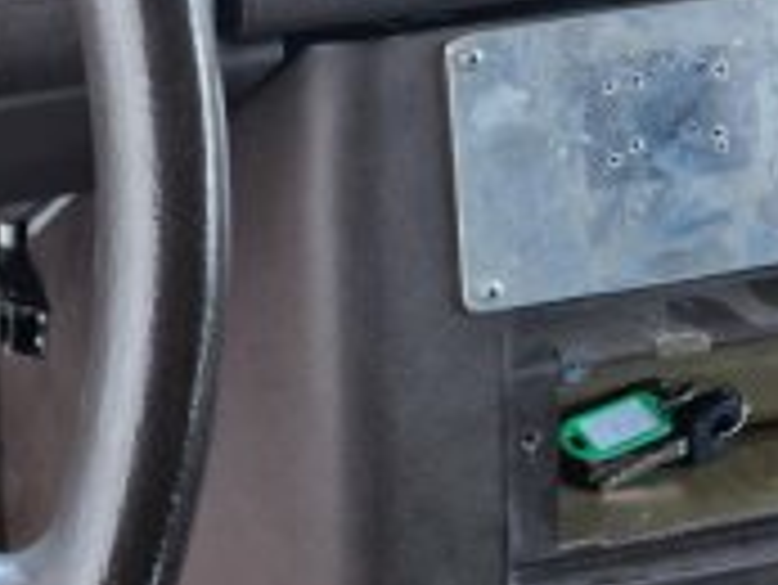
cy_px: 81
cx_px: -27
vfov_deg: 17.2
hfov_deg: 22.0
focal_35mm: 85
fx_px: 1912
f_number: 1.8
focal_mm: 5.4
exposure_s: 1/100
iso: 250
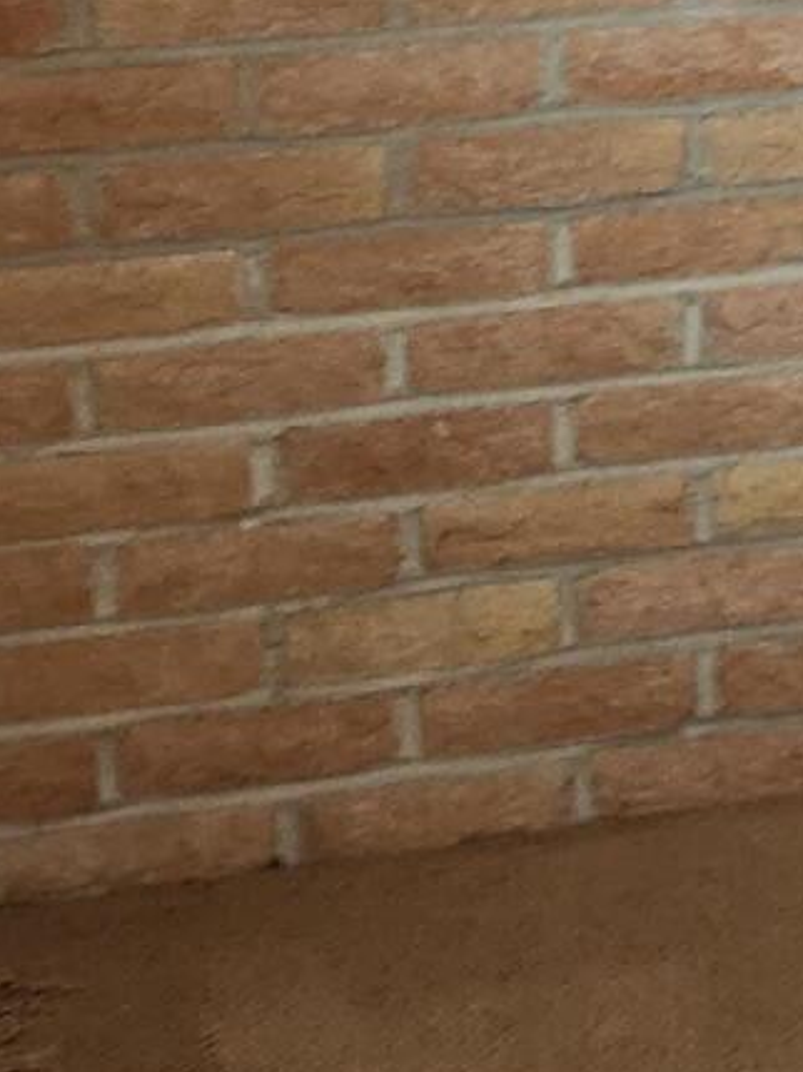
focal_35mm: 107
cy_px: -431
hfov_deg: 12.5
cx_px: 1491
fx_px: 3313
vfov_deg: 17.0
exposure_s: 1/120
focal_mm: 5.4
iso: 250
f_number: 1.8
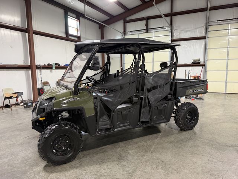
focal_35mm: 24
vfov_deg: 56.8
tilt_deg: -3.9
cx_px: 119
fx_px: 165
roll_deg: +2.2
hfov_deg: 71.6
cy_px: 90
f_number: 1.78
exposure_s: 1/60
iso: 320
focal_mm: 6.76
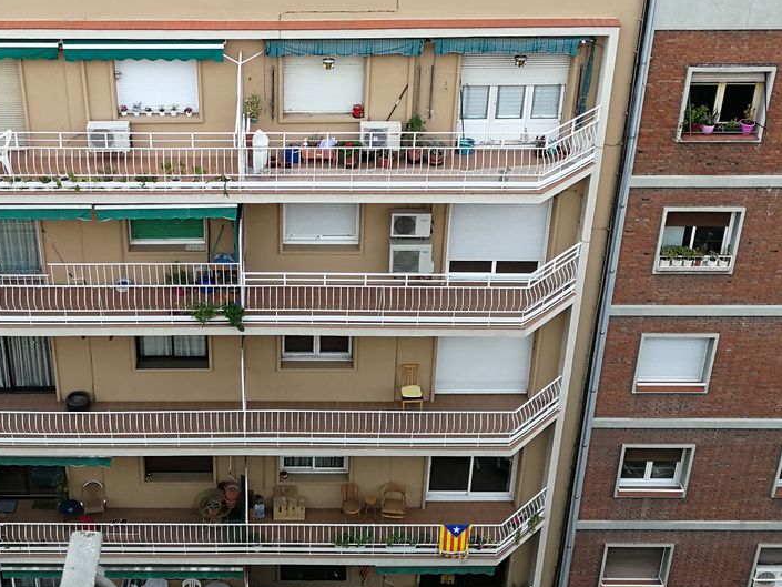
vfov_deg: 29.5
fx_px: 1107
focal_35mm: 49
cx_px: 270
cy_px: 190
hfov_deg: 38.5
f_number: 2.2
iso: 100
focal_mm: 3.95
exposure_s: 1/100
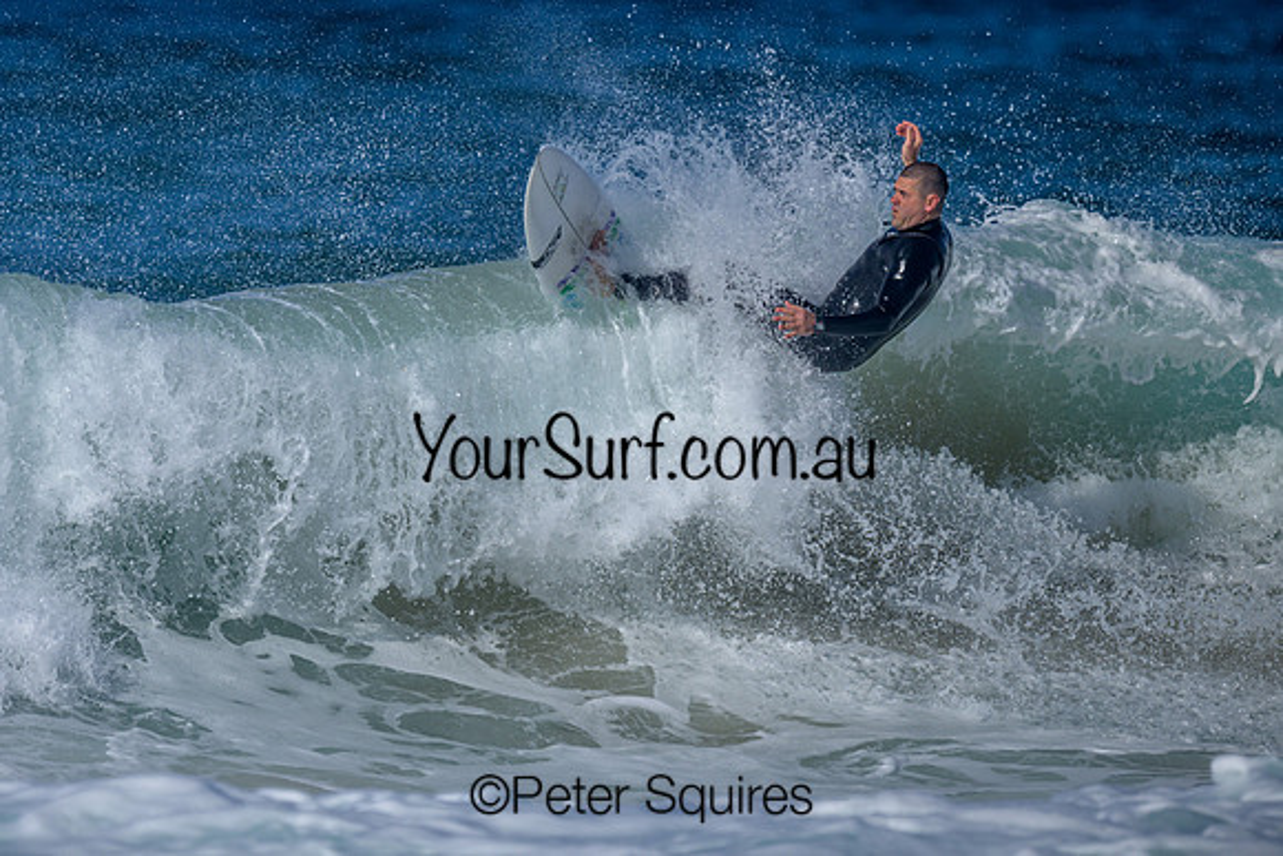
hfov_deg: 1.9
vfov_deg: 1.3
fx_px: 39081
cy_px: 534
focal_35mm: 1096
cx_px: 404
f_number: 6.3
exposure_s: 1/2000
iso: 125
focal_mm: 800
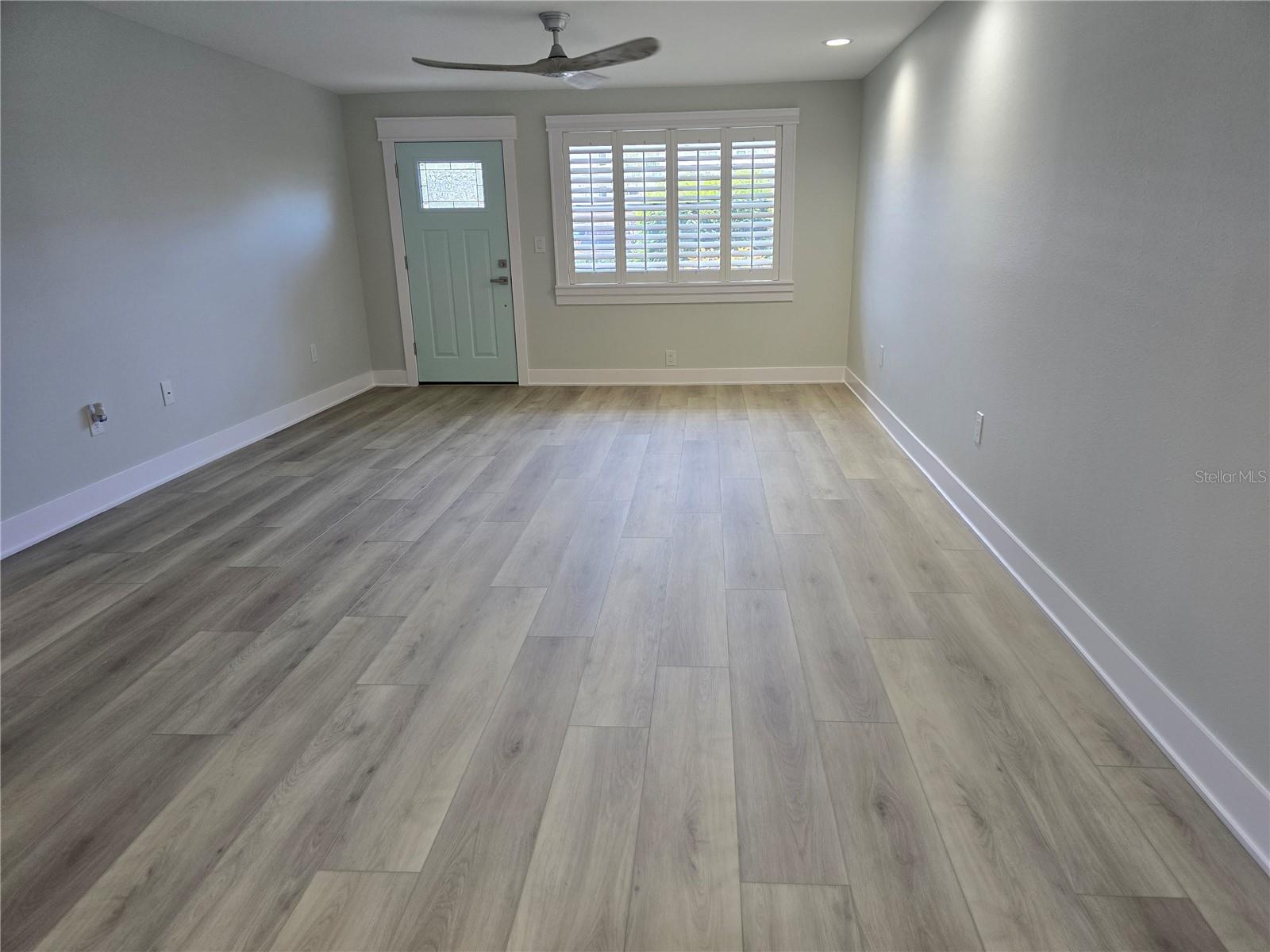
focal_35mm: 23
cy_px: 476
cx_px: 635
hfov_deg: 73.9
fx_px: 844
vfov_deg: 58.9
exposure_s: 1/120
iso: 160
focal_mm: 6.3
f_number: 1.7
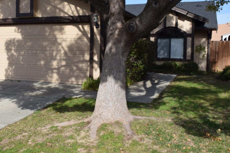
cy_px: 68
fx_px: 279
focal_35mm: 44
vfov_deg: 30.7
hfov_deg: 44.5
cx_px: 89
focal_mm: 23
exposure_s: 1/400
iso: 200
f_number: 10
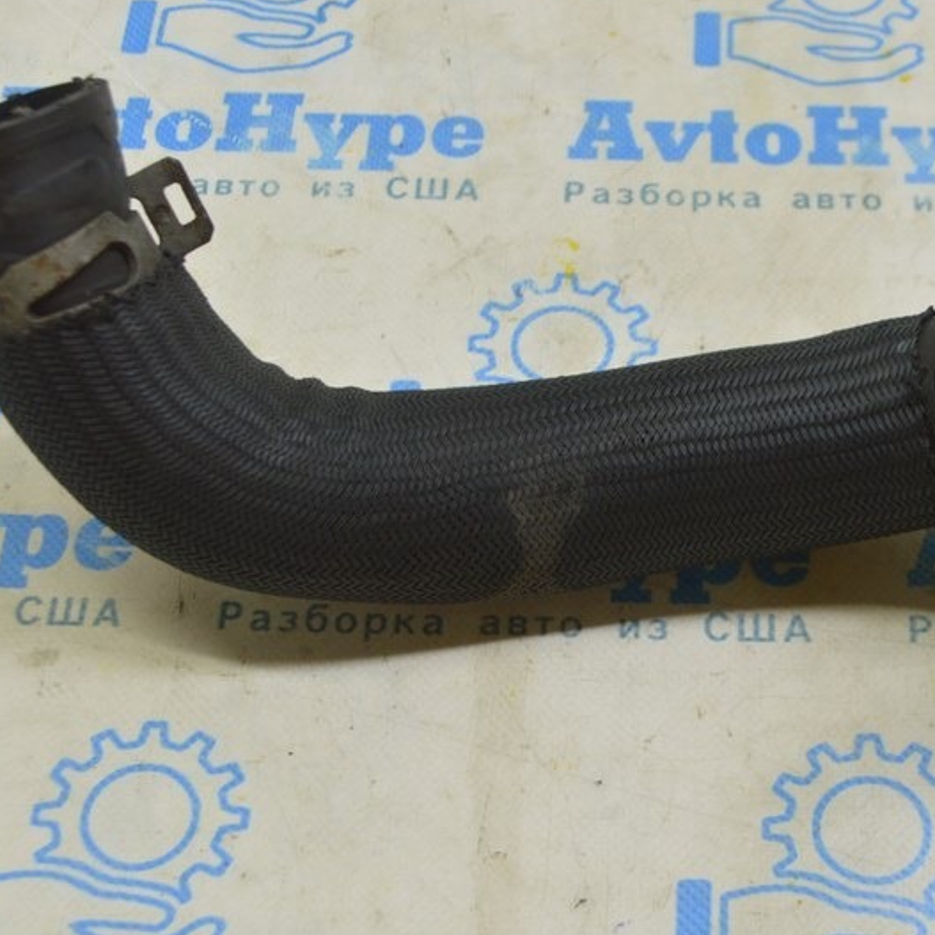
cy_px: 522
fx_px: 2195
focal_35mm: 72
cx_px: 637
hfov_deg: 23.9
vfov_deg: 24.0
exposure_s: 1/25
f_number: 5.6
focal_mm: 29
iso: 400
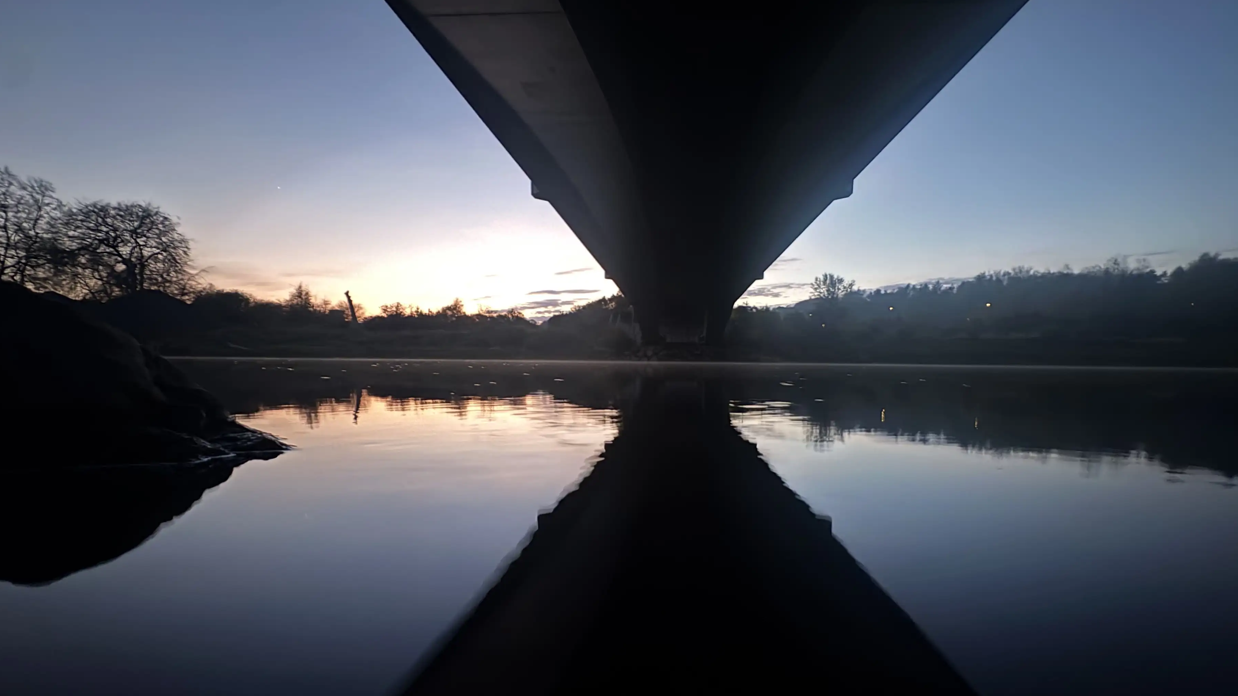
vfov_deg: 62.9
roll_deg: -0.9
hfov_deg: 95.9
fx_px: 558
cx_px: 643
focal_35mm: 17
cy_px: 439
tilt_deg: -8.8
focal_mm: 2.22
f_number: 2.2
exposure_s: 1/7
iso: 800
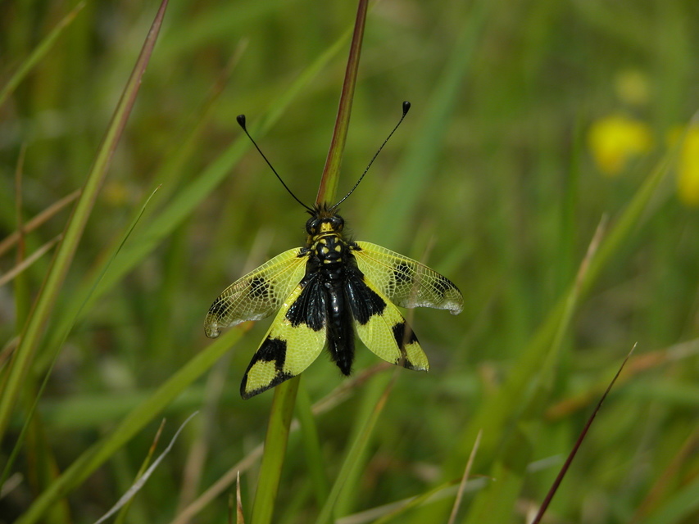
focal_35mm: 148
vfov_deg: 10.0
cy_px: 262
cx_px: 350
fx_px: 2989
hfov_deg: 13.3
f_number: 3.9
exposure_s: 1/1000
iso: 100
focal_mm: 37.7
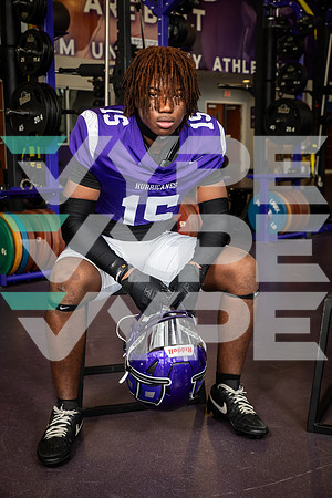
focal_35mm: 56
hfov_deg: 24.2
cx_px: 166
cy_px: 249
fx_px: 775
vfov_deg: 35.6
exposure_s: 1/250
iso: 800
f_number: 7.1
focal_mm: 56
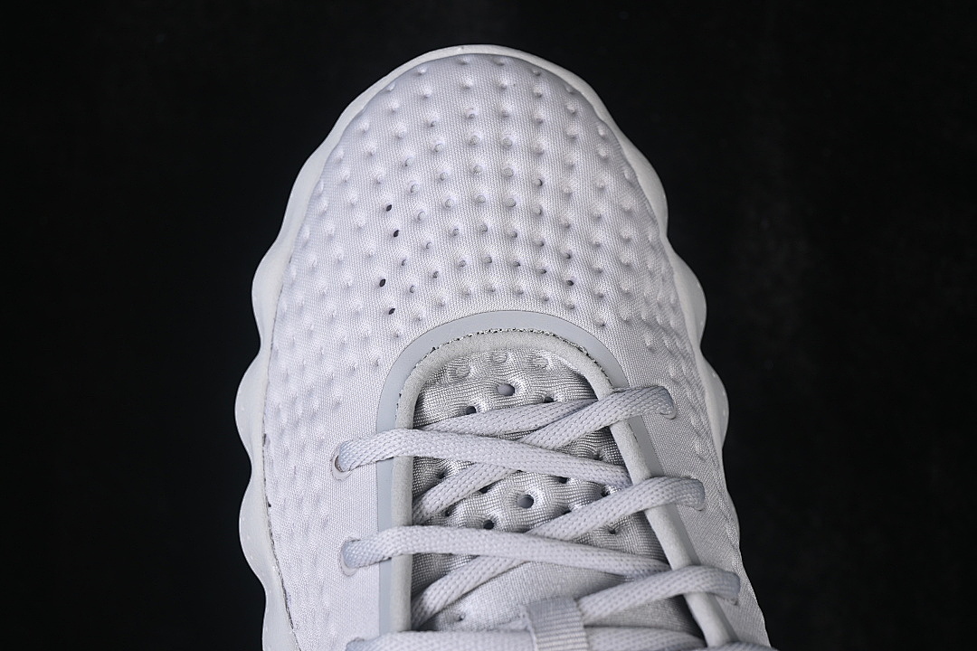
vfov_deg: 18.2
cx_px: 488
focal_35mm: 75
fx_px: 2035
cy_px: 326
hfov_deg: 27.0
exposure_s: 1/80
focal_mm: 50
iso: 160
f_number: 7.1
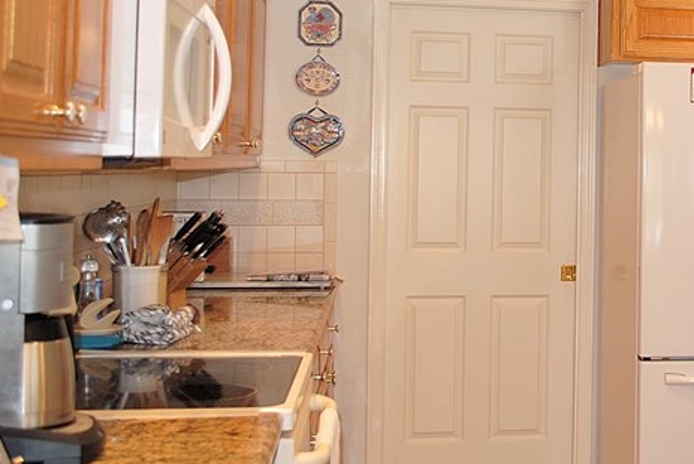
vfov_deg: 21.4
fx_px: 1215
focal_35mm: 63
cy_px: 121
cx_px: 693
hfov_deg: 29.7
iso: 200
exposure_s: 1/15
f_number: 3.5
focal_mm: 18
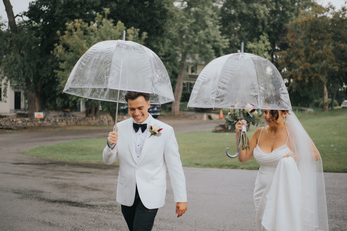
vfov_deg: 26.0
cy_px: 116
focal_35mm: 52
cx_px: 174
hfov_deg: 38.2
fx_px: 501
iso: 400
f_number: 1.2
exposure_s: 1/1600
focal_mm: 25
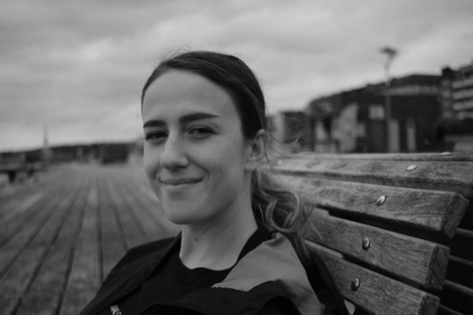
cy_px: 158
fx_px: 460
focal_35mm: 35
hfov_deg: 54.4
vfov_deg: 37.8
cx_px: 236
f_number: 2
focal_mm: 23
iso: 400
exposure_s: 1/8000
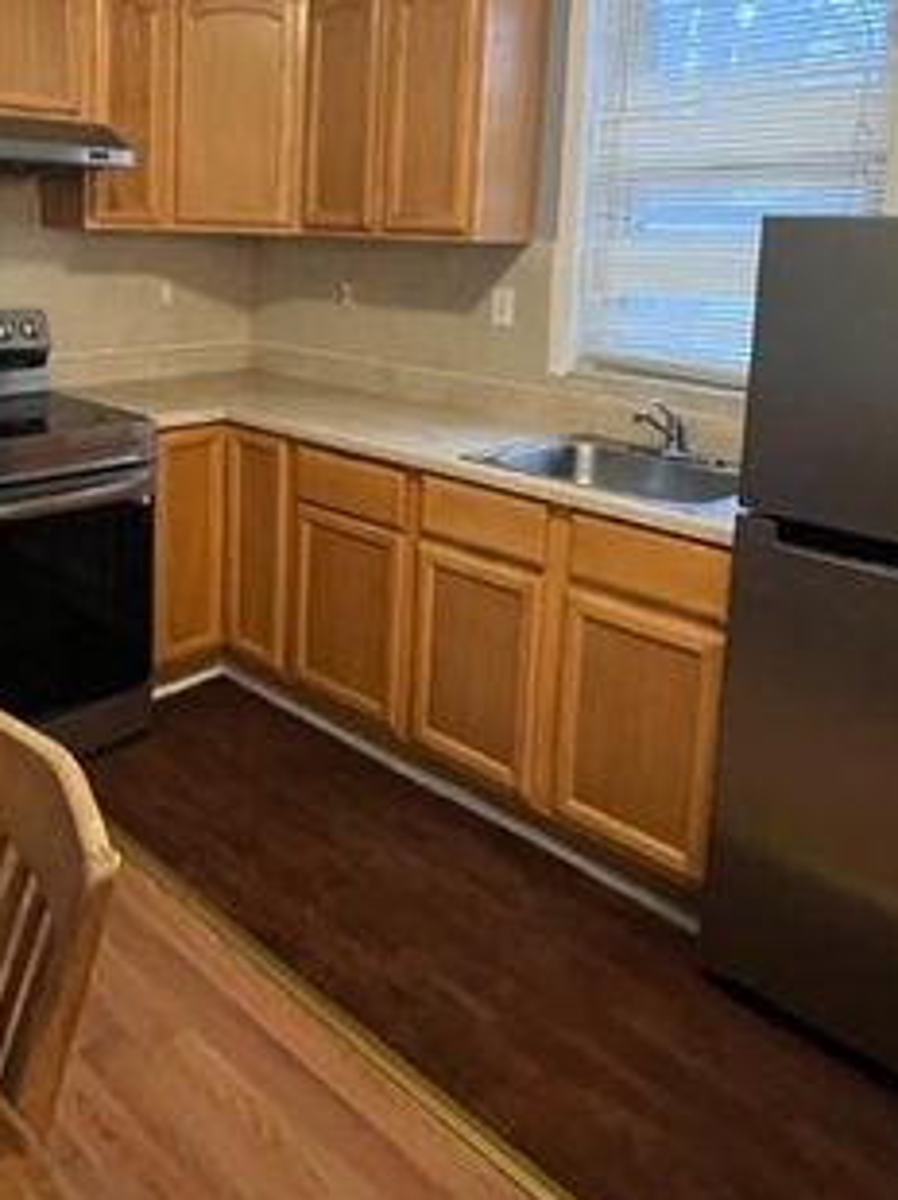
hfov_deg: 48.5
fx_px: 970
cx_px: 275
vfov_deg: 61.3
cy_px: 362
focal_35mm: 28
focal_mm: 1.57
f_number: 1.8
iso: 1000
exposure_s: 1/30
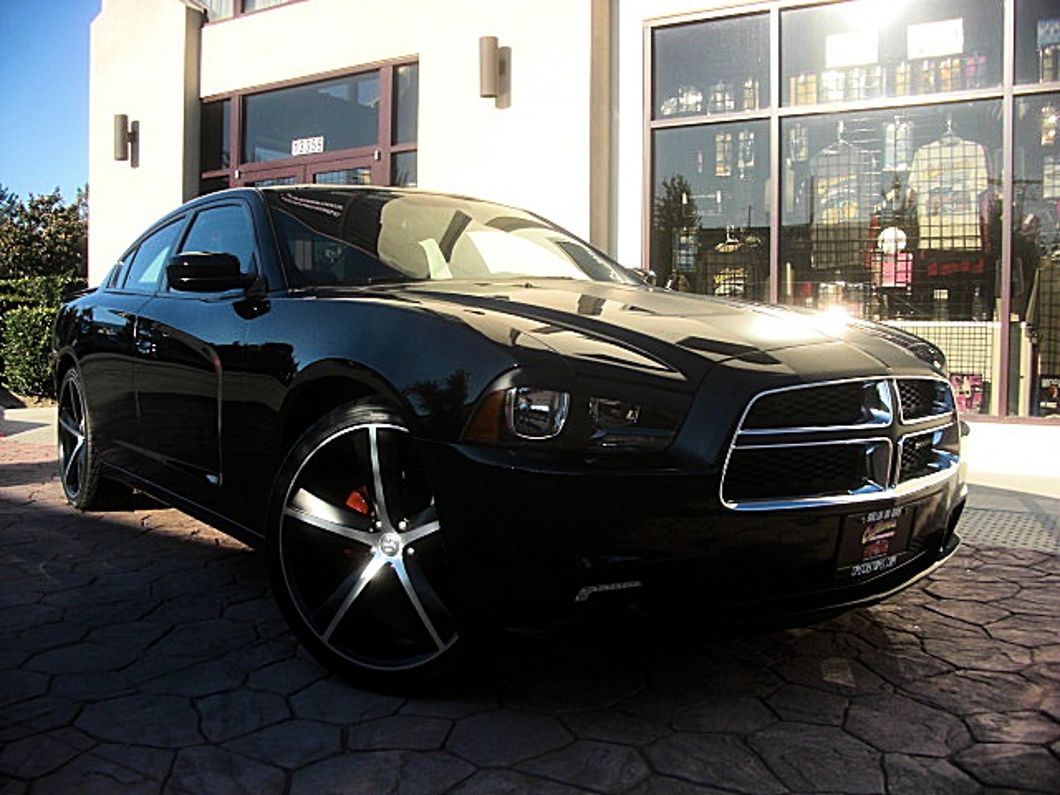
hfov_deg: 51.4
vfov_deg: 39.7
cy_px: 398
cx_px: 530
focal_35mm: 36
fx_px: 1102
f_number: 2.8
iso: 50
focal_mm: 6.3
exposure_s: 1/500
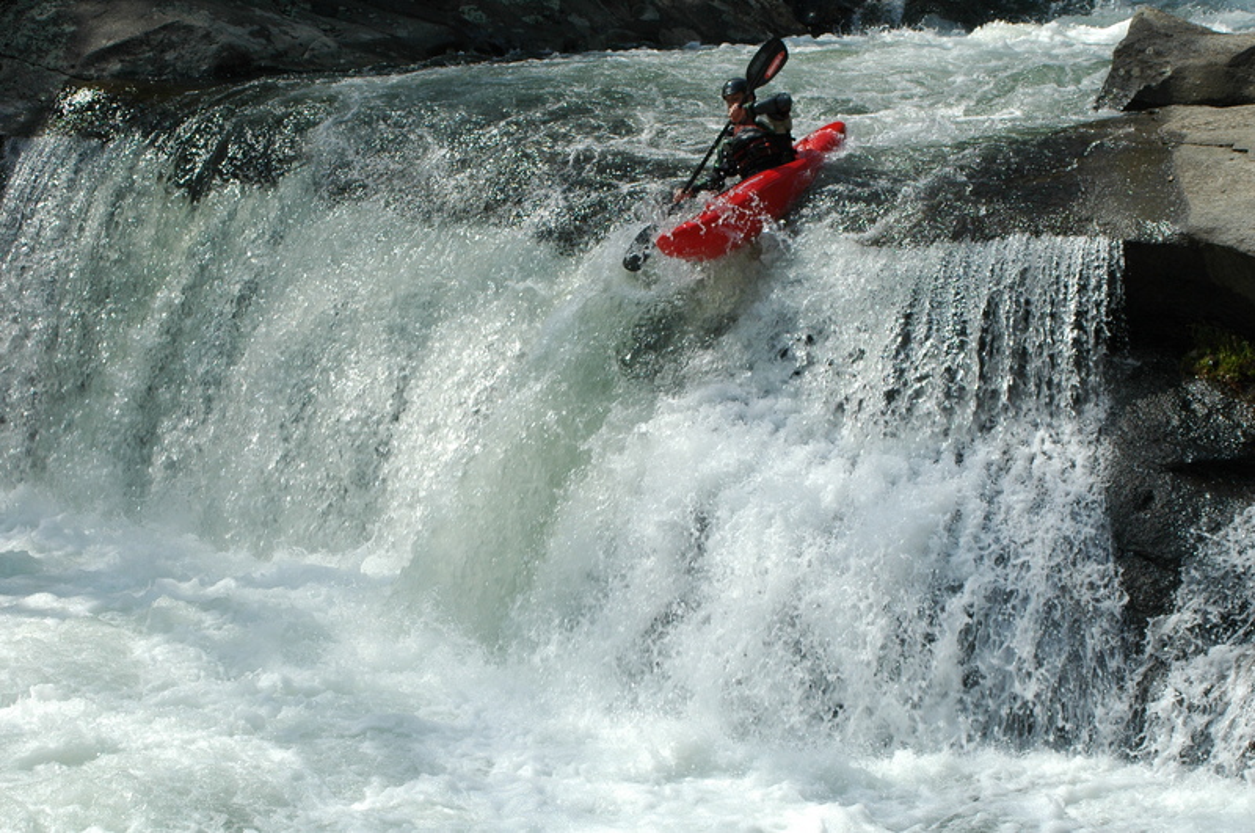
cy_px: 416
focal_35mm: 99
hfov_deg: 20.6
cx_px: 628
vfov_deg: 13.8
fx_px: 3446
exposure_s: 1/320
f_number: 9
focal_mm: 66
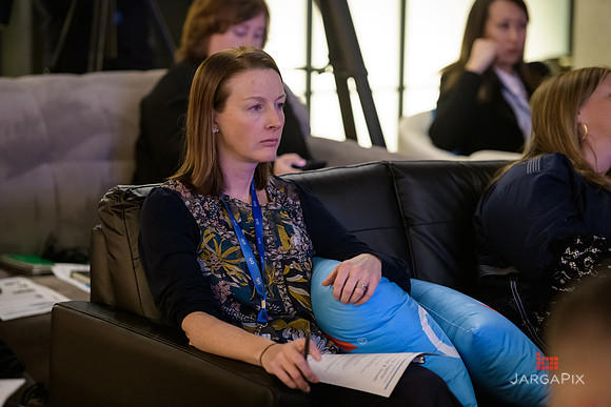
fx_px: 2292
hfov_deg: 15.2
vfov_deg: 10.2
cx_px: 306
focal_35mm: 135
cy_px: 204
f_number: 3.2
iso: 3200
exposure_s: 1/50
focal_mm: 135
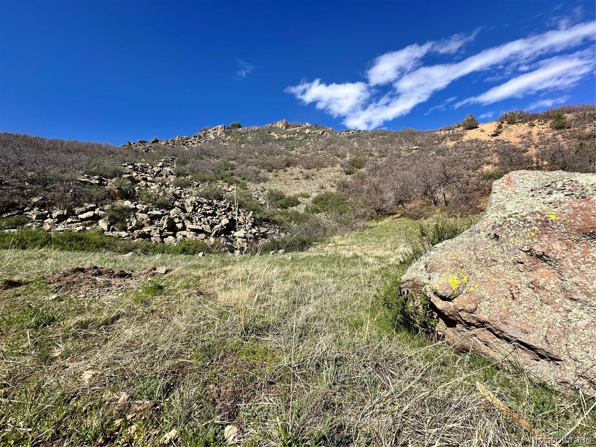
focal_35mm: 14
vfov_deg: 85.7
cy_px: 224
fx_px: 241
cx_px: 298
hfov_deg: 102.1
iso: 50
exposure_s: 1/1667
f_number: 2.2
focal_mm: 2.22
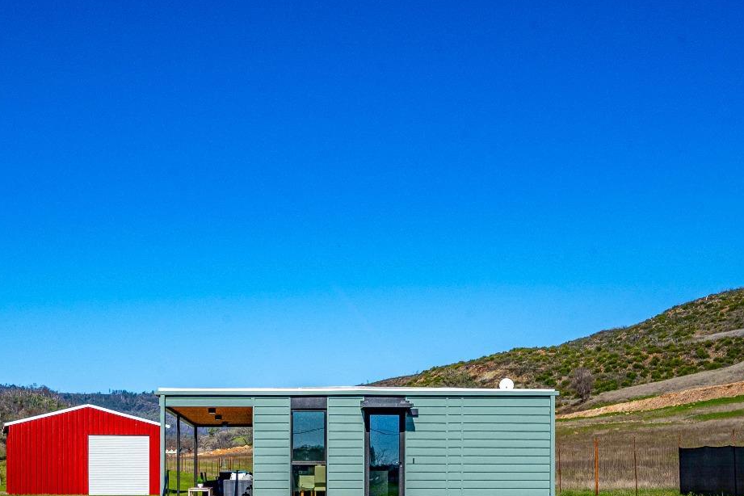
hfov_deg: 34.9
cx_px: 275
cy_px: 399
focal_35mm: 57
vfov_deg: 23.4
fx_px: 1178
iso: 320
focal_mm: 35
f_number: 11
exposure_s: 1/640
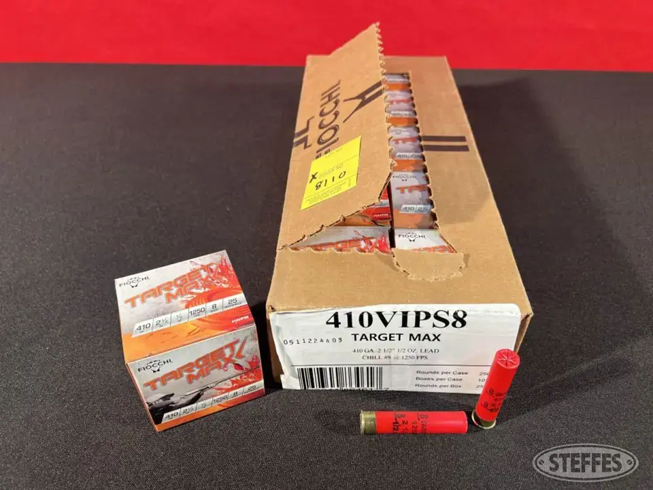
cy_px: 245
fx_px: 490
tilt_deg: -43.5
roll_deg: -0.4
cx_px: 326
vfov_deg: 53.1
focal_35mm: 26
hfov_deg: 67.3
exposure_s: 1/120
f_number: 1.5
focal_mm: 5.7
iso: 64
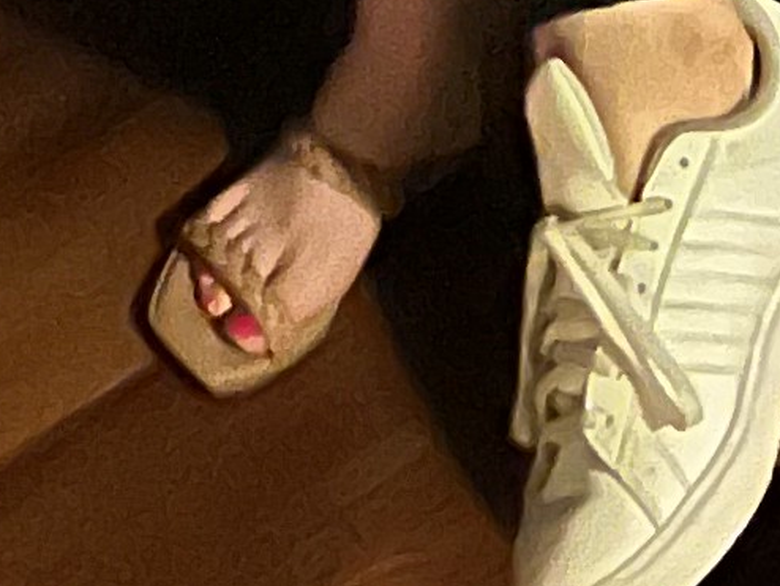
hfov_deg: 9.2
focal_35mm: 212
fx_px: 4779
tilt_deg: -22.7
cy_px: -2197
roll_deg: +3.2
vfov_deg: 5.5
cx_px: -137
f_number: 1.5
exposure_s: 1/15
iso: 2000
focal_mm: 5.7
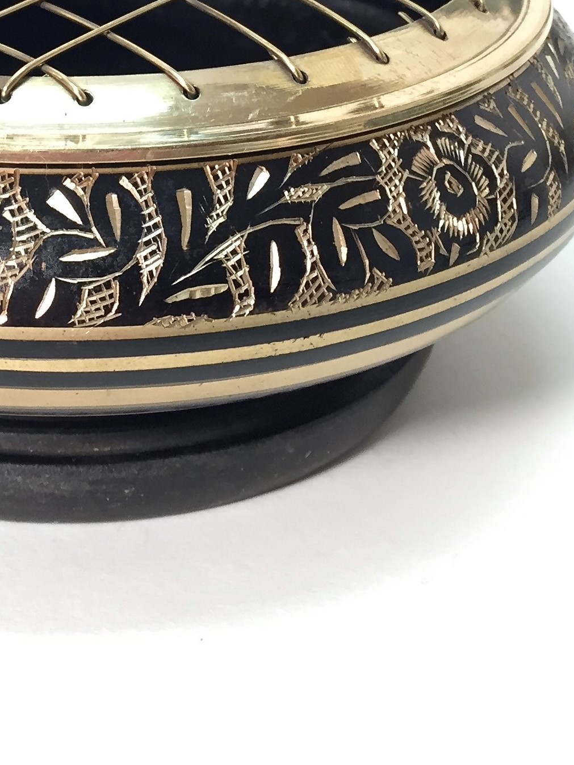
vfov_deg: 28.6
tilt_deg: -14.6
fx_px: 1415
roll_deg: -0.1
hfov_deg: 22.5
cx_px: 79
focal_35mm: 64
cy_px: 18
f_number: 2.2
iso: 50
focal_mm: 4.15
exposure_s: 1/33
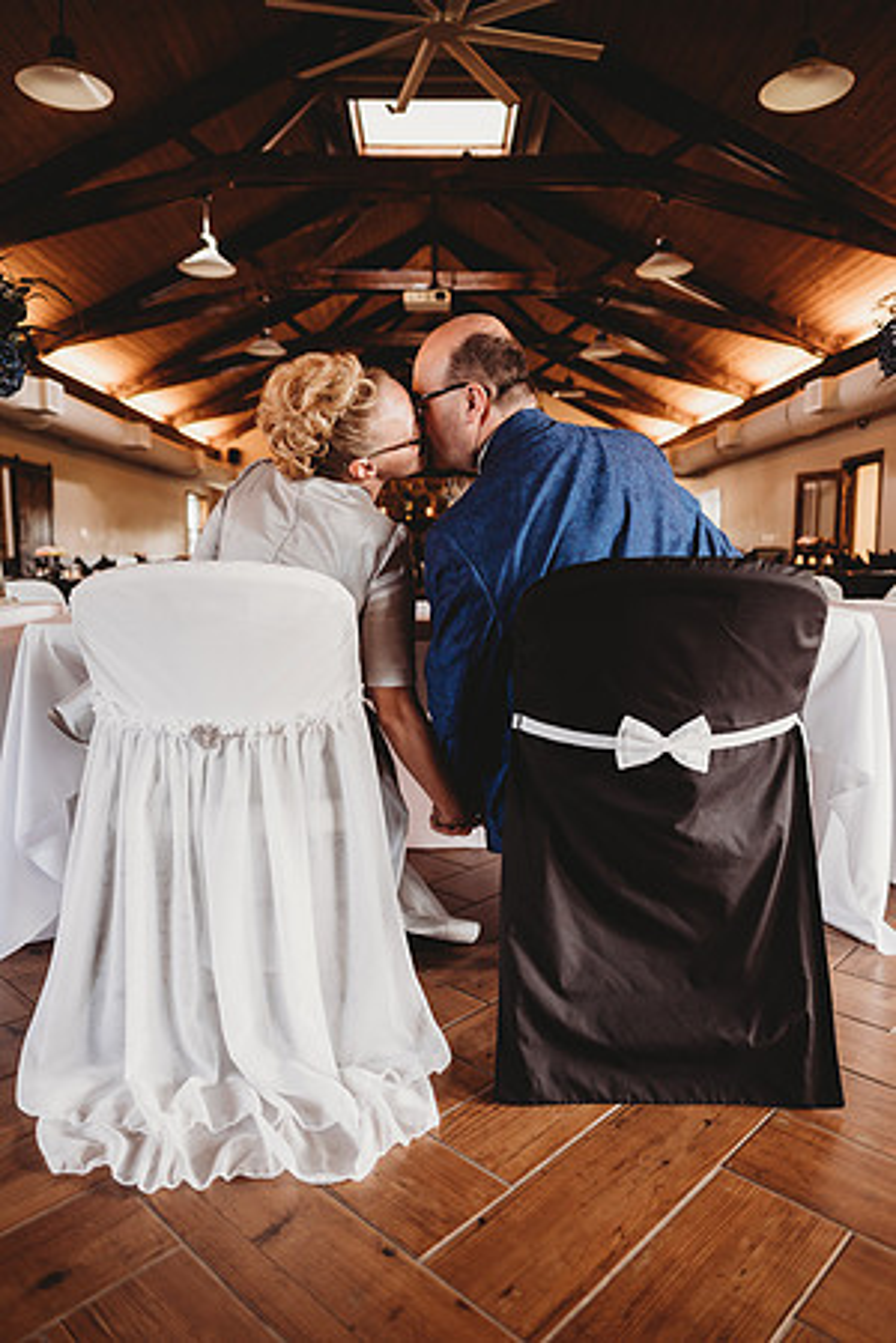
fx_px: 896
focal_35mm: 24
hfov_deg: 53.1
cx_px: 448
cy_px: 672
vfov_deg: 73.7
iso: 800
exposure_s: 1/125
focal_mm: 24
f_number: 2.5
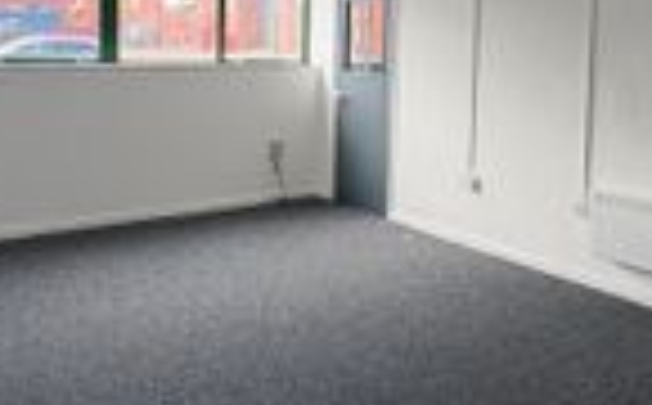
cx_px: 436
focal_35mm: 41
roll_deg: -1.7
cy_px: 81
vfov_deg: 30.4
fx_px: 727
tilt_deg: -2.8
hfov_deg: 47.5
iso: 40
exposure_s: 1/122
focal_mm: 2.22
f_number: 2.2
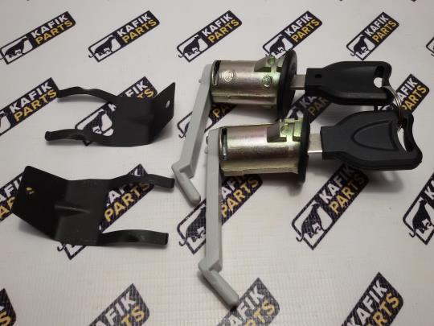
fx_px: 389
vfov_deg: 45.4
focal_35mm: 31
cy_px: 163
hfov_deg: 58.4
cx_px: 217
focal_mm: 2.93
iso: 40
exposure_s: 1/50
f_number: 2.4
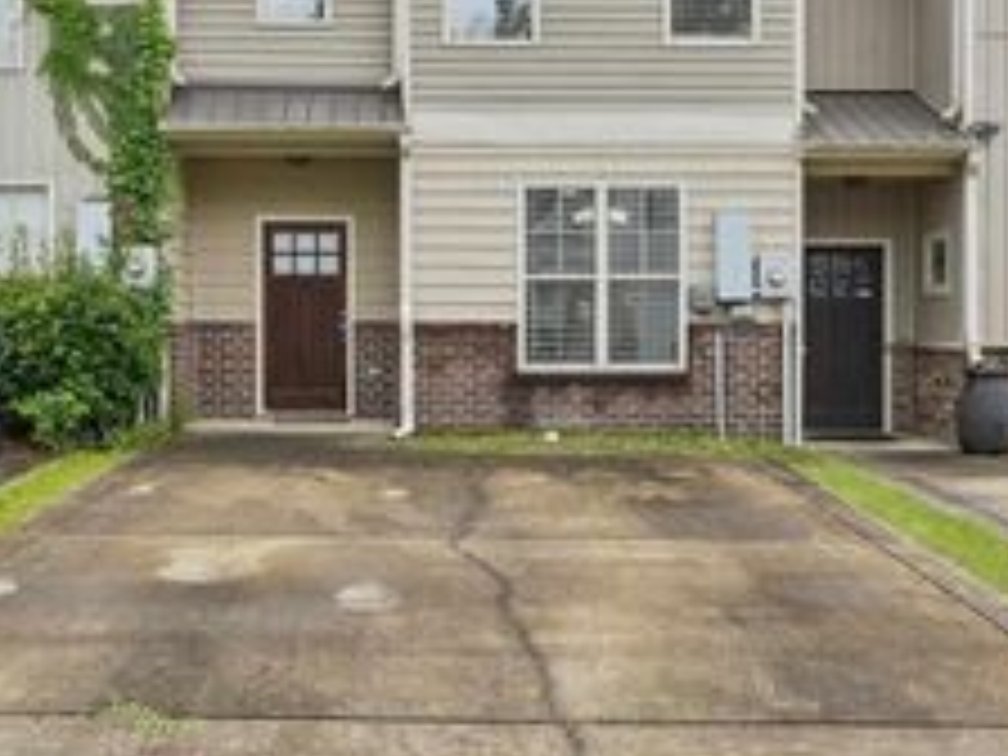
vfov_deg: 32.1
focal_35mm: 43
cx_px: 468
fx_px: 1252
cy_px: 83
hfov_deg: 43.8
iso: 400
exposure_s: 1/250
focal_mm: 20
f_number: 8
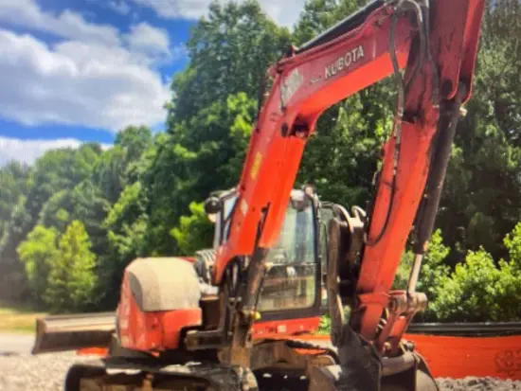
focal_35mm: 26
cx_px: 260
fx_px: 391
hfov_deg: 67.3
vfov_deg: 53.1
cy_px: 196
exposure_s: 1/60
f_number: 1.6
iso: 125
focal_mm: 5.1
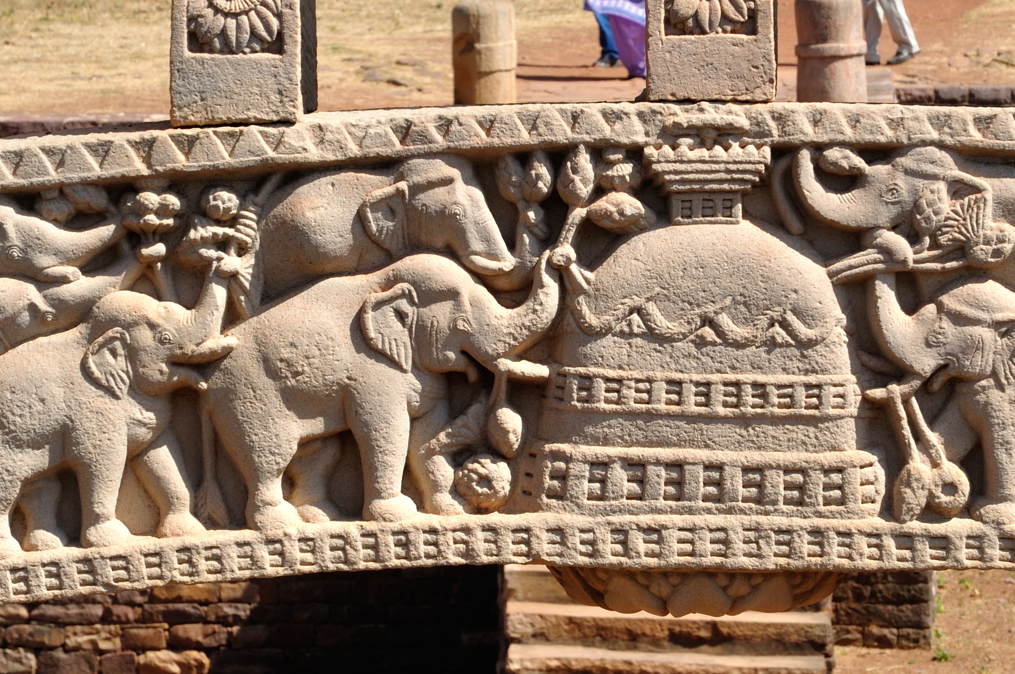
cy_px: 312
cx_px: 620
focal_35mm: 198
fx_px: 5575
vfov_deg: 6.9
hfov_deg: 10.4
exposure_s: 1/320
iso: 200
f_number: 10
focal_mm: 70
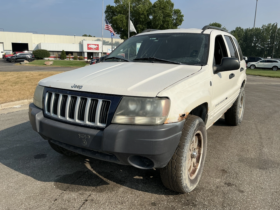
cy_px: 105
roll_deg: +0.1
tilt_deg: -10.9
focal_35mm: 28
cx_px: 140
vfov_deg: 49.7
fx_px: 226
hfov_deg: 63.4
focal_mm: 3
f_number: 1.8
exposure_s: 1/2667
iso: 25
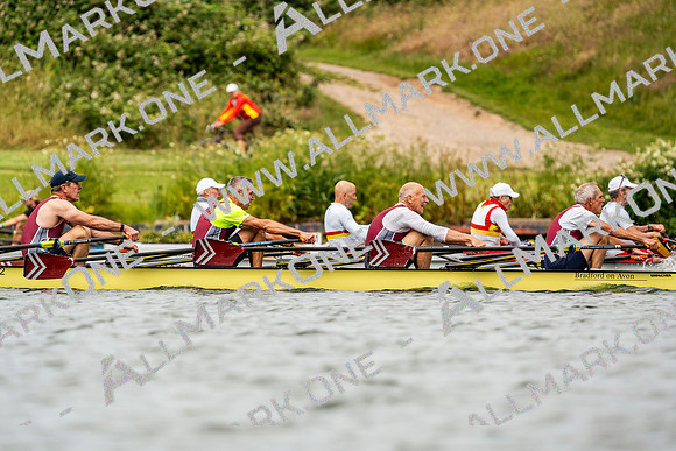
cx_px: 338
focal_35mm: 419
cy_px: 226
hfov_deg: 4.9
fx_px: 7869
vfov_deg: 3.3
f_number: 6.3
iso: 250
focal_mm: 419
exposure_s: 1/2000
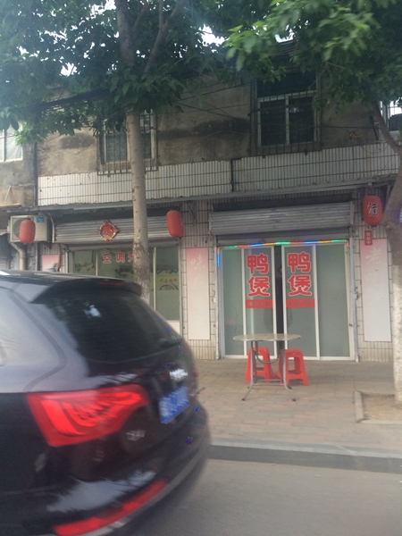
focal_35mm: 29
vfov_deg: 61.7
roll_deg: +0.2
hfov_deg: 48.2
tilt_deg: -2.7
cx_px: 201
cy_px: 268
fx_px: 449
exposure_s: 1/30
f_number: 2.2
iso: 64
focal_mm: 4.15
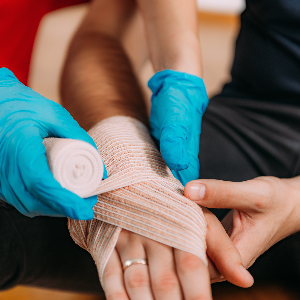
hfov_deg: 19.3
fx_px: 882
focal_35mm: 90
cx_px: 130
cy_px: 149
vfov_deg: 19.3
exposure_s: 1/160
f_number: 3.2
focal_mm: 70
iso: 100
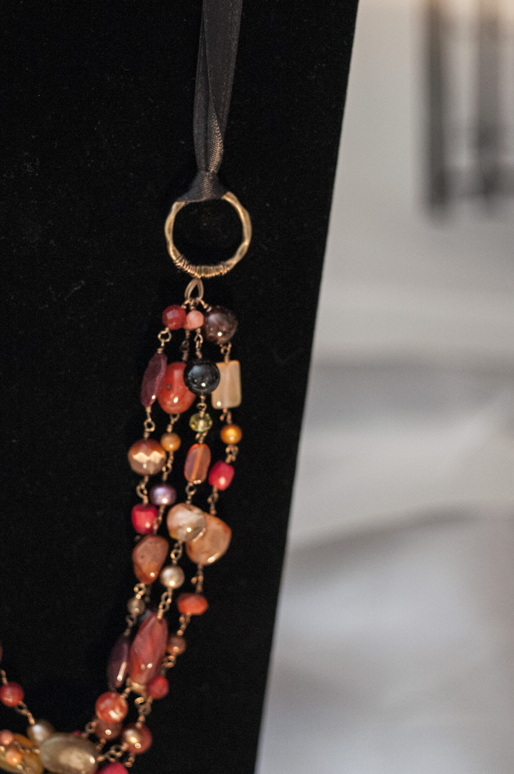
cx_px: 220
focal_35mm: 87
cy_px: 422
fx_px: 1868
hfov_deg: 15.7
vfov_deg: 23.4
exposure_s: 1/250
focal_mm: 50
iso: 1600
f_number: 1.4
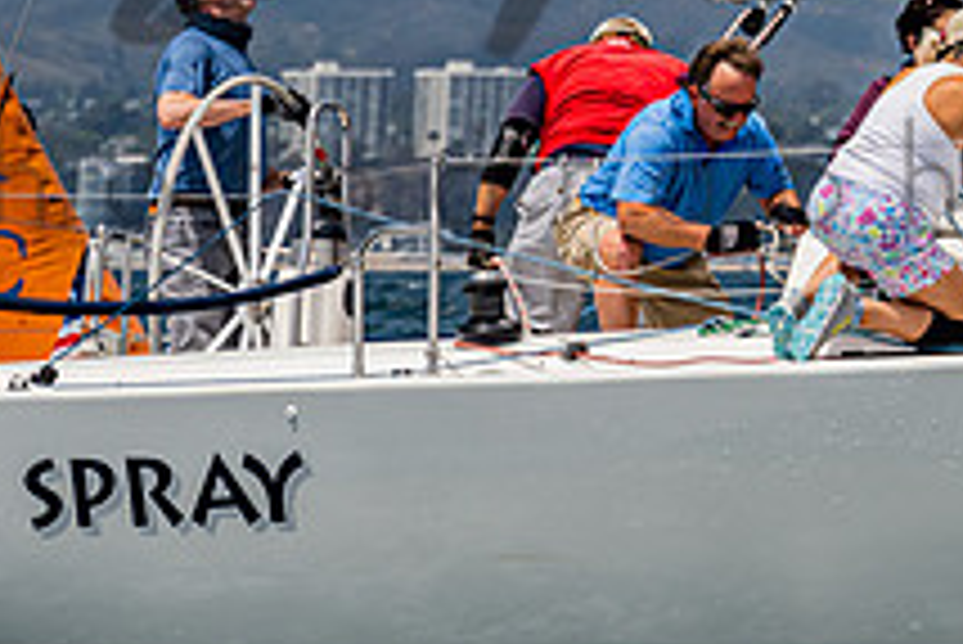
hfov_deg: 4.9
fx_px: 11242
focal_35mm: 420
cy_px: -230
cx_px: 710
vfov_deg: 3.3
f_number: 6.3
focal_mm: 135
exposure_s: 1/1000
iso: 250
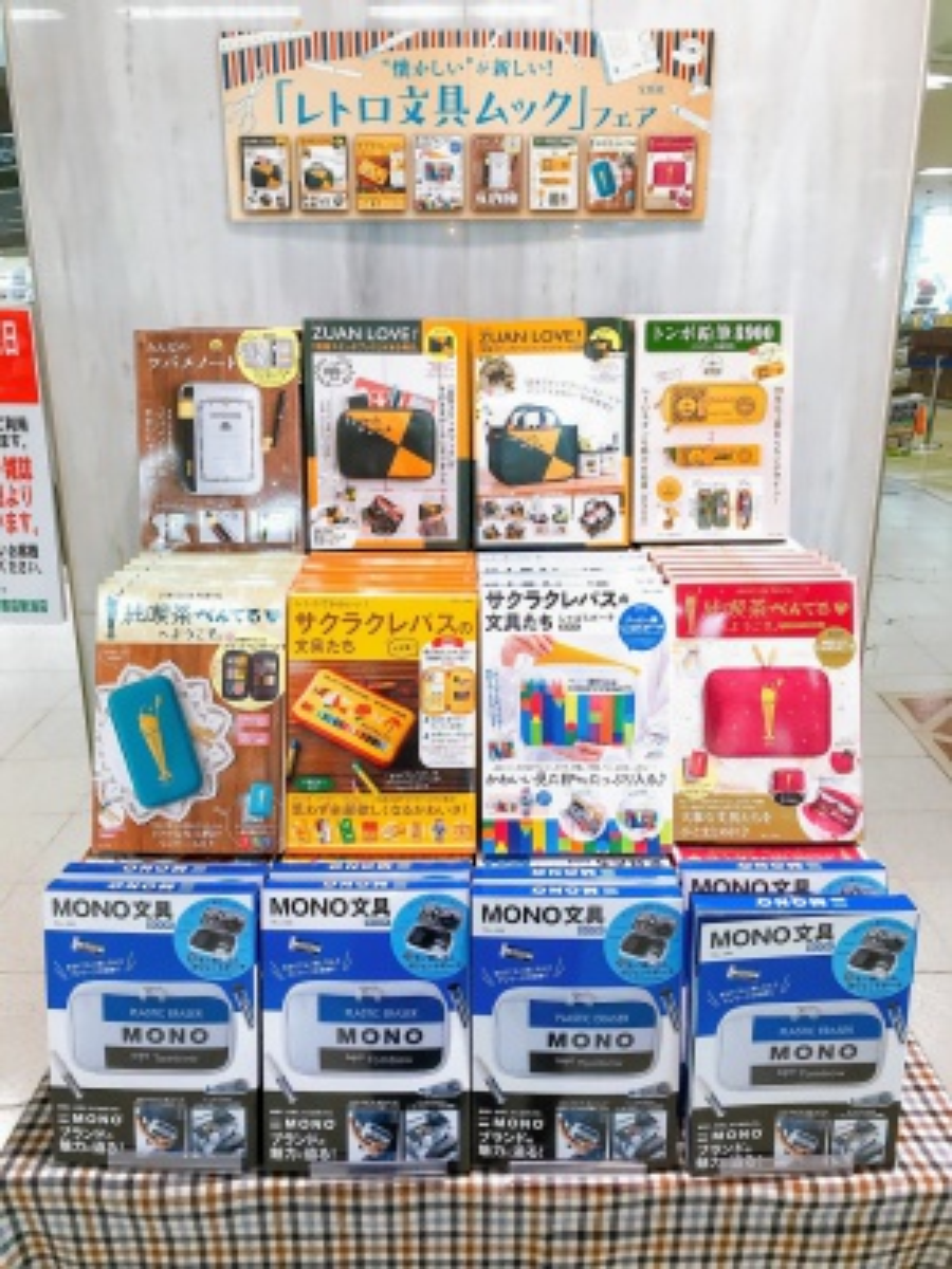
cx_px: 476
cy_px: 634
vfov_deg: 63.4
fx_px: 1027
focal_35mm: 28
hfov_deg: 49.7
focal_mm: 3.99
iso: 25
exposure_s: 1/41
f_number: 1.8
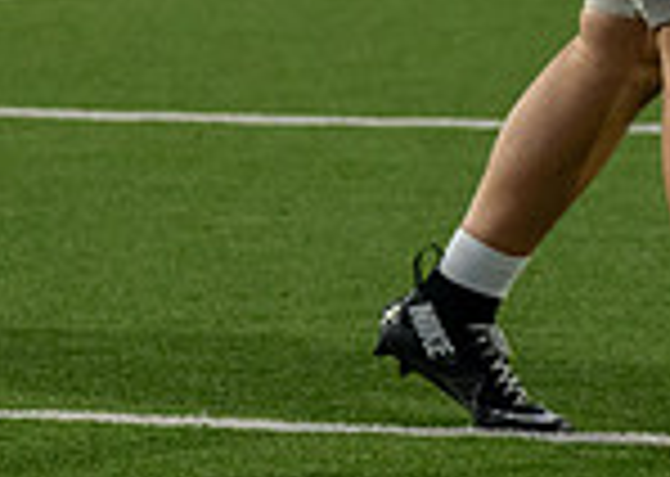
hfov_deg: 4.7
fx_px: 8038
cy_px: -343
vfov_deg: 3.4
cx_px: 987
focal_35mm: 423
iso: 1600
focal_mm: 74
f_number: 2.8
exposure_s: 1/1600
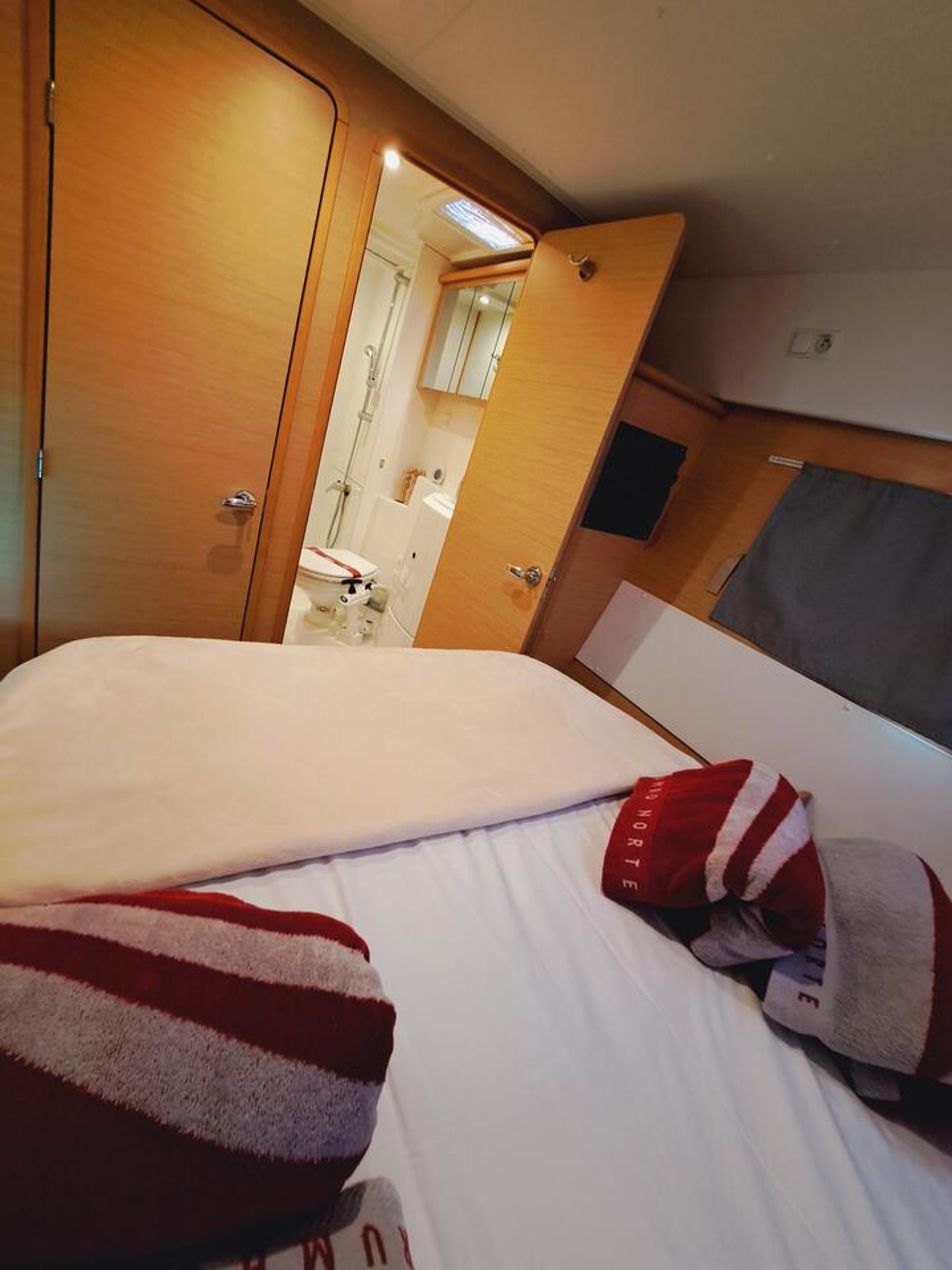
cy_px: 635
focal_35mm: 13
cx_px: 476
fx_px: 477
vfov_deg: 106.2
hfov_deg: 89.9
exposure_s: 1/25
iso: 250
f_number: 2.2
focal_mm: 1.74
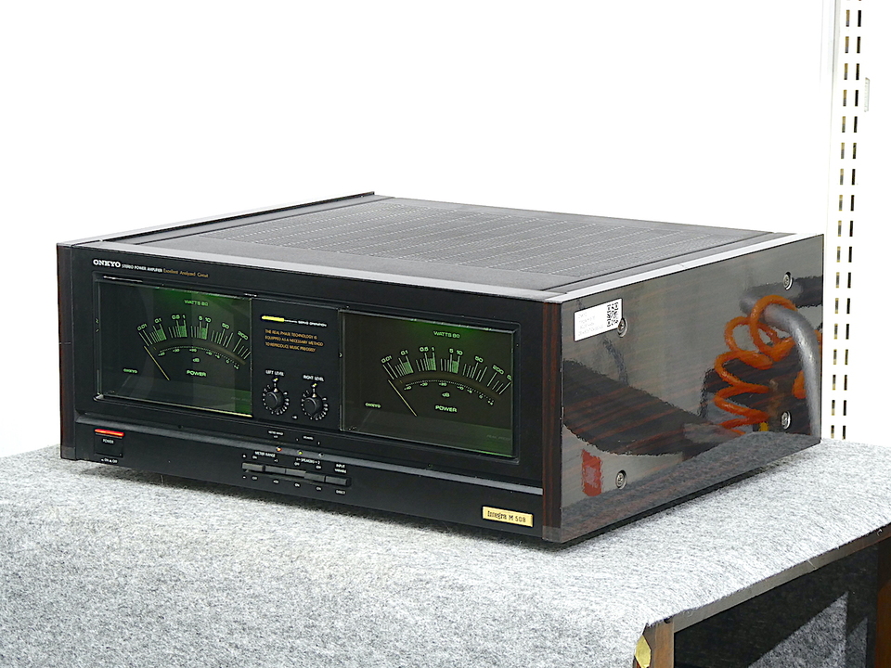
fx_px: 2728
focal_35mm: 106
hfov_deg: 18.5
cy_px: 334
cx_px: 446
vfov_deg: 14.0
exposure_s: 1/2
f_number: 5.6
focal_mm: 19
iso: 200
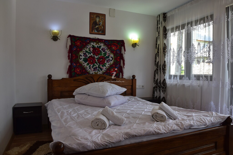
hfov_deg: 70.4
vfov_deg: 50.4
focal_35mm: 26
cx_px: 116
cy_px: 78
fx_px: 165
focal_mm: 17
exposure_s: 1/125
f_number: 5.6
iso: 400
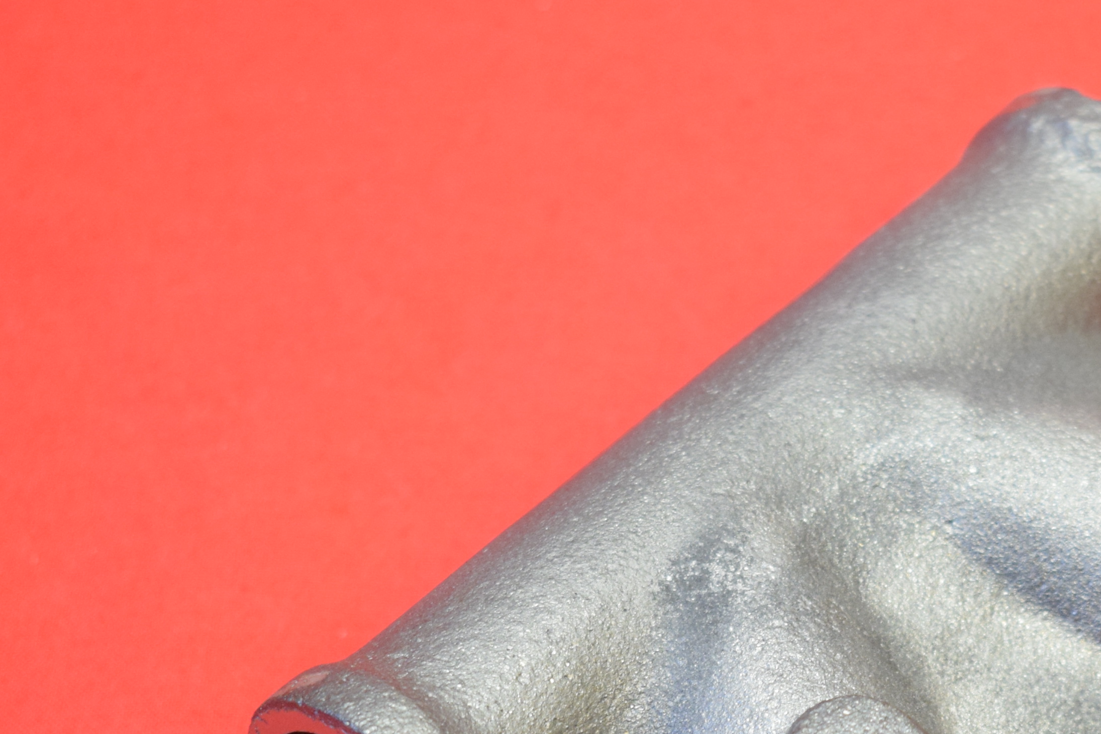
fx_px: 3578
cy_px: 715
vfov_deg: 11.6
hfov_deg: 17.3
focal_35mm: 117
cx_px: 885
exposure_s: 1/60
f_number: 5
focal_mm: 38
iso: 1250
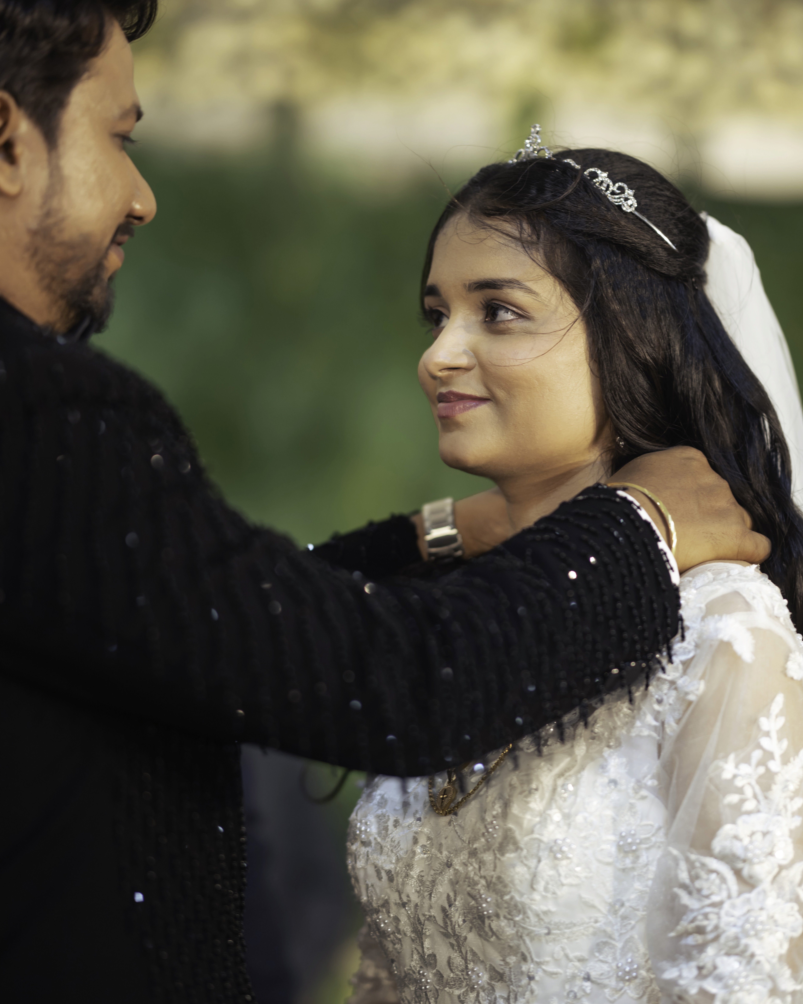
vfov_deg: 15.9
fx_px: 3595
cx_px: 395
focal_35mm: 121
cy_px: 543
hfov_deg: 12.7
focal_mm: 105
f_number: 1.8
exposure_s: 1/500
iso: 320
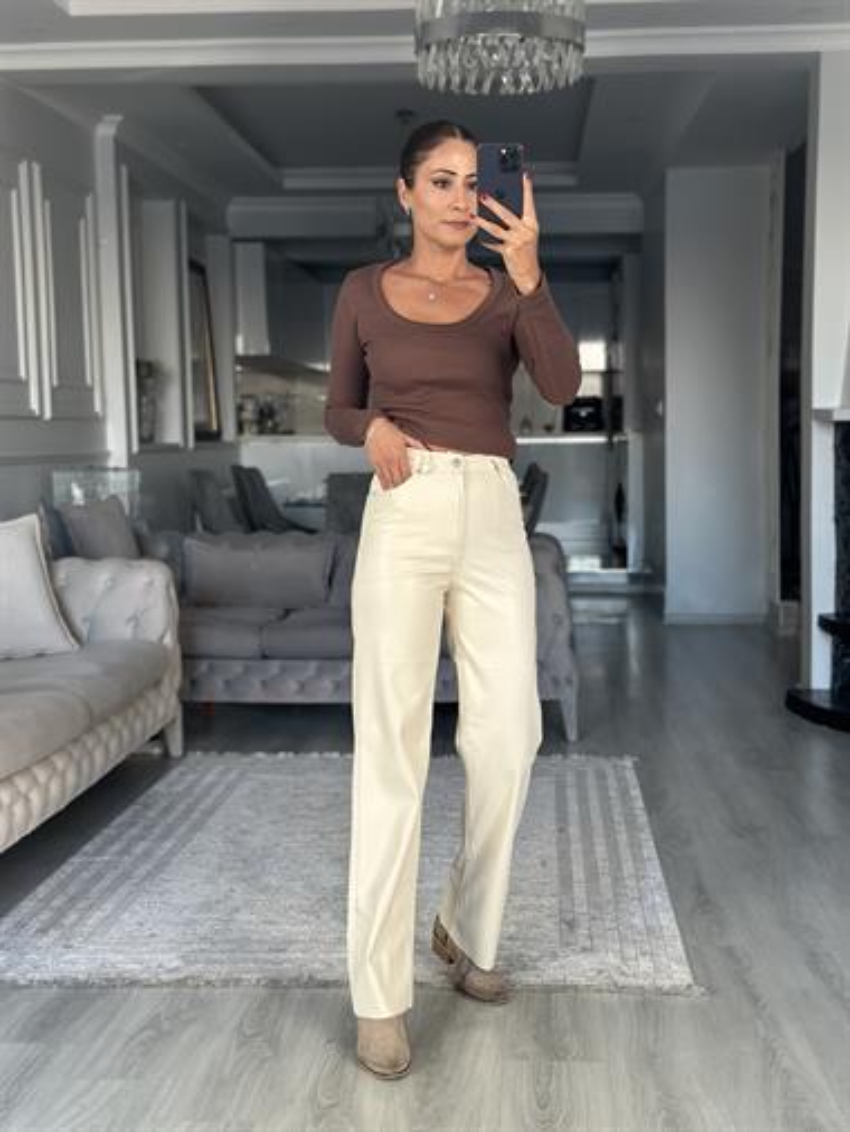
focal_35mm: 48
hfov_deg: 30.3
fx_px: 1570
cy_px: 566
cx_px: 425
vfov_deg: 39.6
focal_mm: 6.86
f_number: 1.78
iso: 125
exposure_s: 1/78
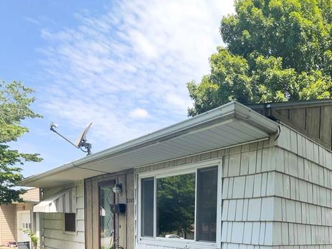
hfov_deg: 56.5
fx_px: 278
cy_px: 251
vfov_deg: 41.7
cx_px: 272
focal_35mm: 29
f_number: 2.2
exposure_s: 1/750
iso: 40
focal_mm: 2.22
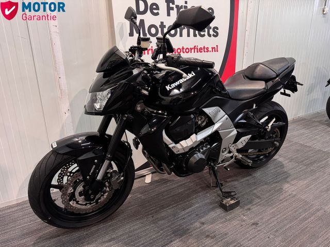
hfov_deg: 71.6
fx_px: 229
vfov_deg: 56.8
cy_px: 124
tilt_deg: -17.5
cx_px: 165
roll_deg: +2.0
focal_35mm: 24
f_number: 1.78
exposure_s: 1/50
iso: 500
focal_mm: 6.76
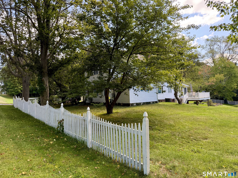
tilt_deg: +3.0
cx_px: 119
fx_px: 165
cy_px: 89
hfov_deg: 71.6
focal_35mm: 24
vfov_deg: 56.8
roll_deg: +1.2
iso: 100
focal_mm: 6.76
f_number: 1.78
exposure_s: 1/494
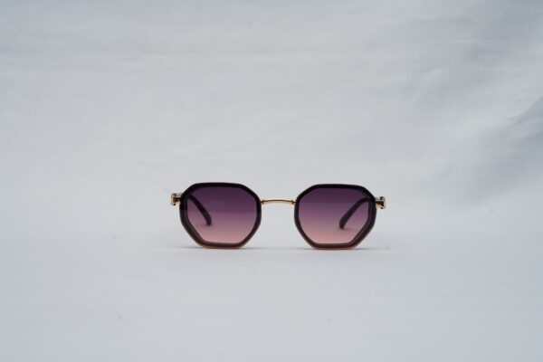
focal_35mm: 50
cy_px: 181
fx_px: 754
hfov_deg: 39.6
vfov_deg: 27.0
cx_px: 272
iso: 100
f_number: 9
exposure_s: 1/160
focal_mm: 50
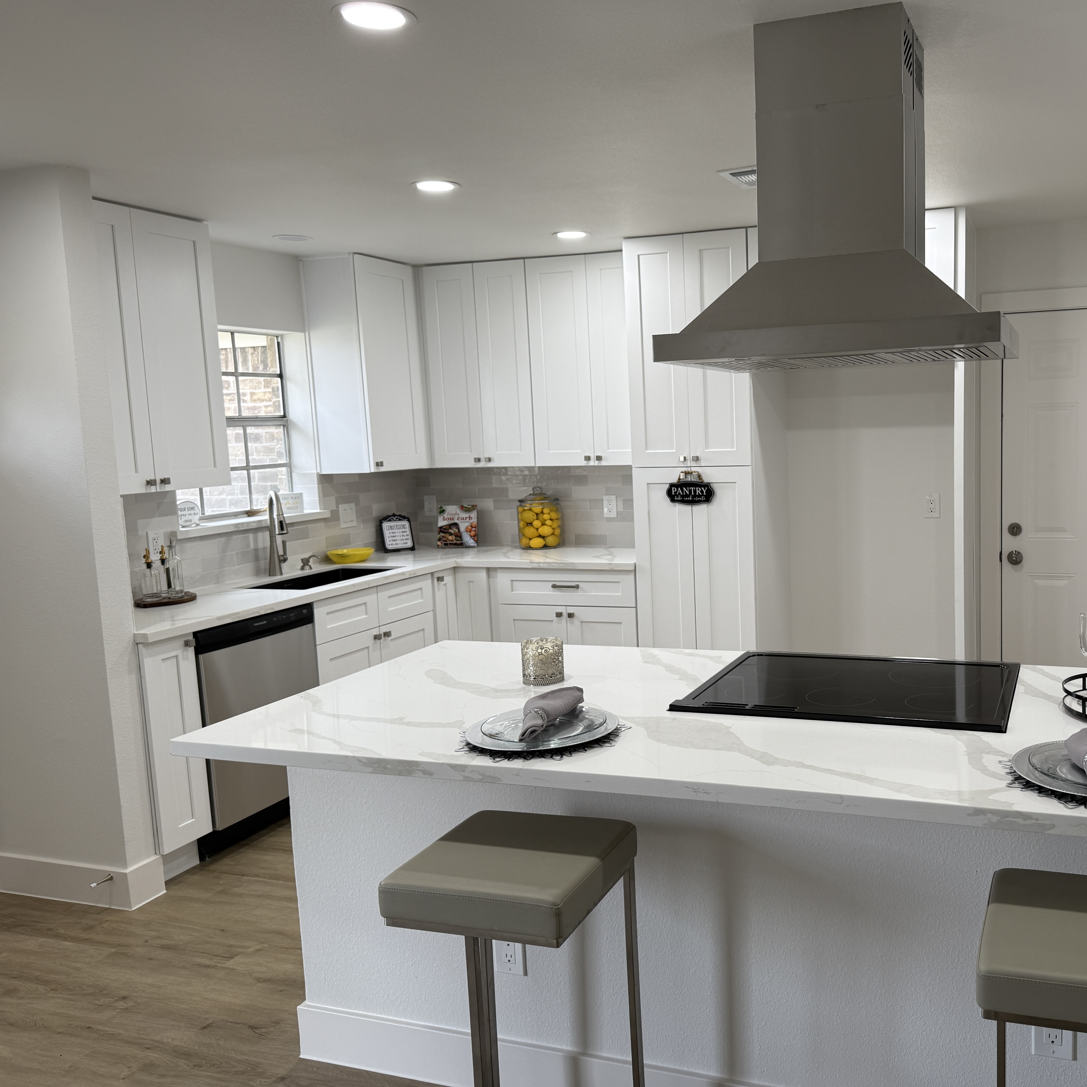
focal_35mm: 29
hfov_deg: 54.6
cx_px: 719
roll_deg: +2.6
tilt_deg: -5.2
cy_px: 533
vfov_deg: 55.6
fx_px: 1030
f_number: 1.78
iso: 80
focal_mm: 6.76
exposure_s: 1/120
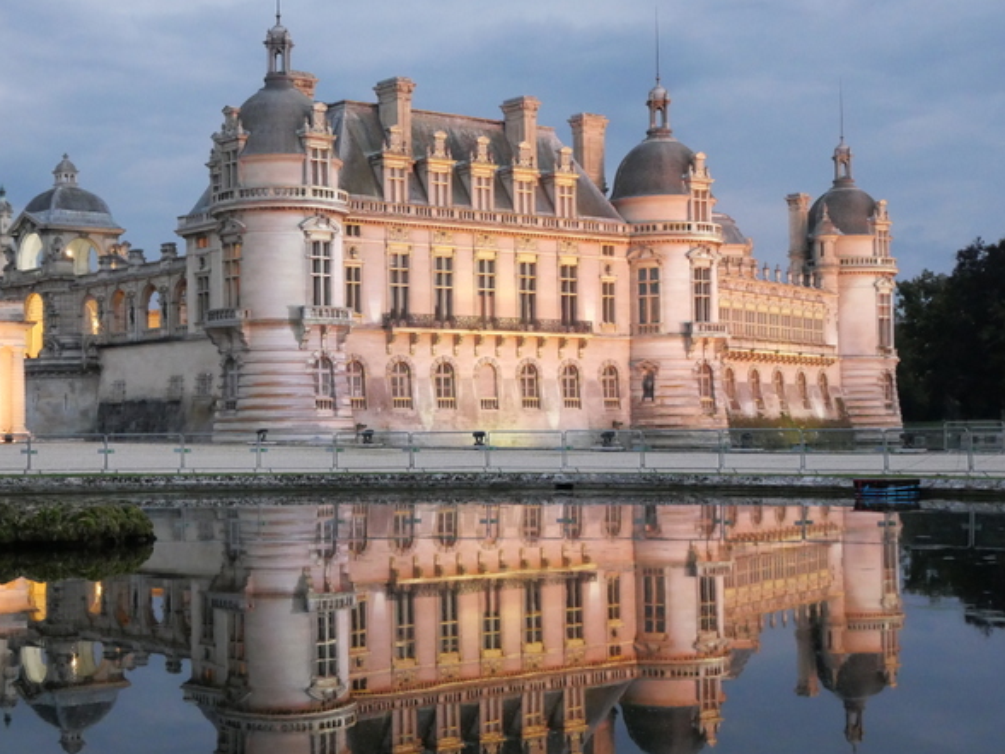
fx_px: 1655
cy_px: 411
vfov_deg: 25.7
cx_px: 343
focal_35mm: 57
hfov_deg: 33.5
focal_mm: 21
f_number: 4.7
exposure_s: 1/15
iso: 3200
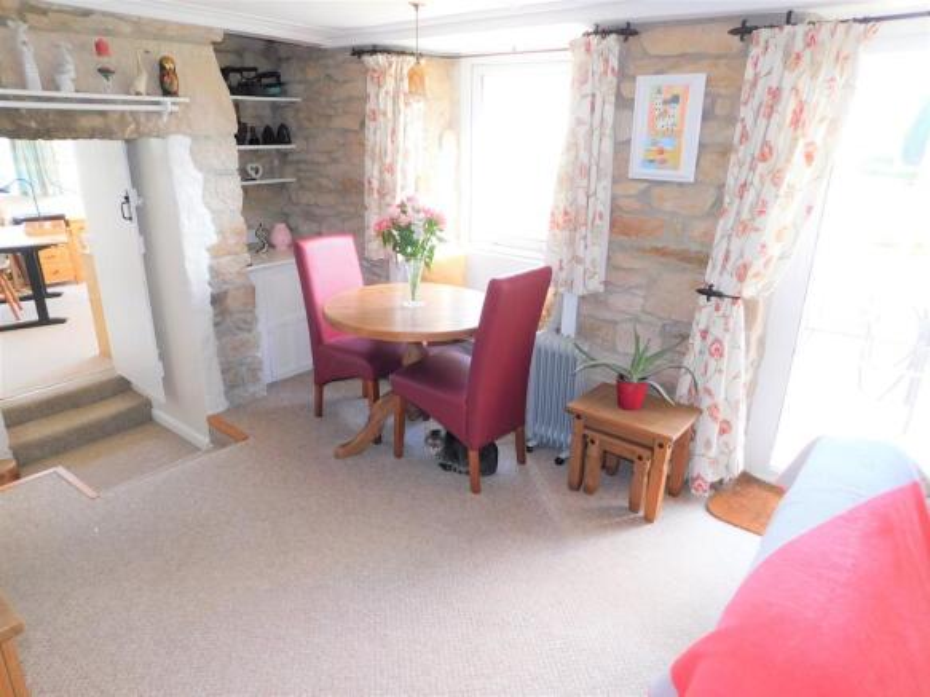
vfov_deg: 58.9
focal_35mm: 23
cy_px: 348
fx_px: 618
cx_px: 465
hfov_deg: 73.9
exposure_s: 1/30
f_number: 3
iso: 140
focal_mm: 4
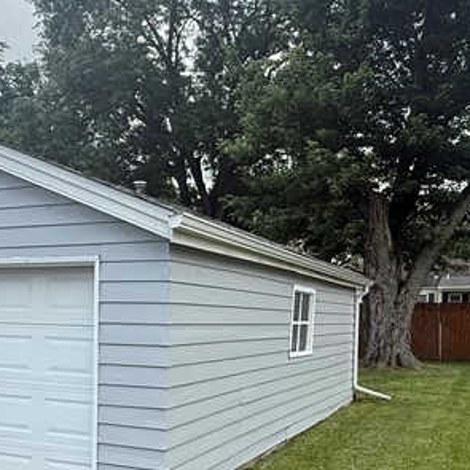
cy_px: 368
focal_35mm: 43
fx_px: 661
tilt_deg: -2.7
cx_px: 223
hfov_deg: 39.2
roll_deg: -0.8
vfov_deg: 37.9
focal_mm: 2.22
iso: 64
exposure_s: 1/970
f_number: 2.2
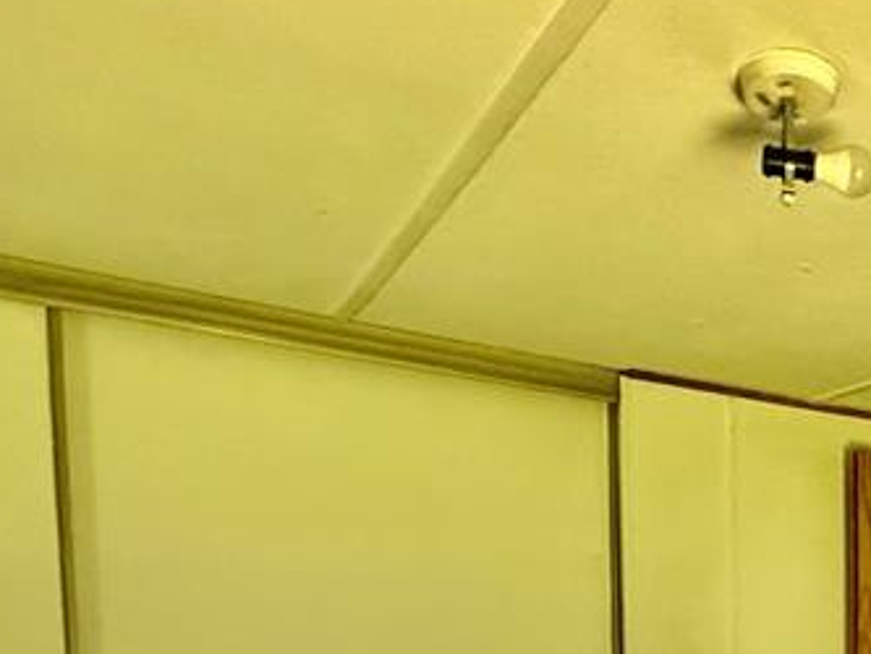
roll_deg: -1.6
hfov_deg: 38.4
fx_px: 1082
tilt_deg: -5.3
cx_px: 892
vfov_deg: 28.8
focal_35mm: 43
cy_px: 800
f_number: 2.2
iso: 640
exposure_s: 1/60
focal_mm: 2.22
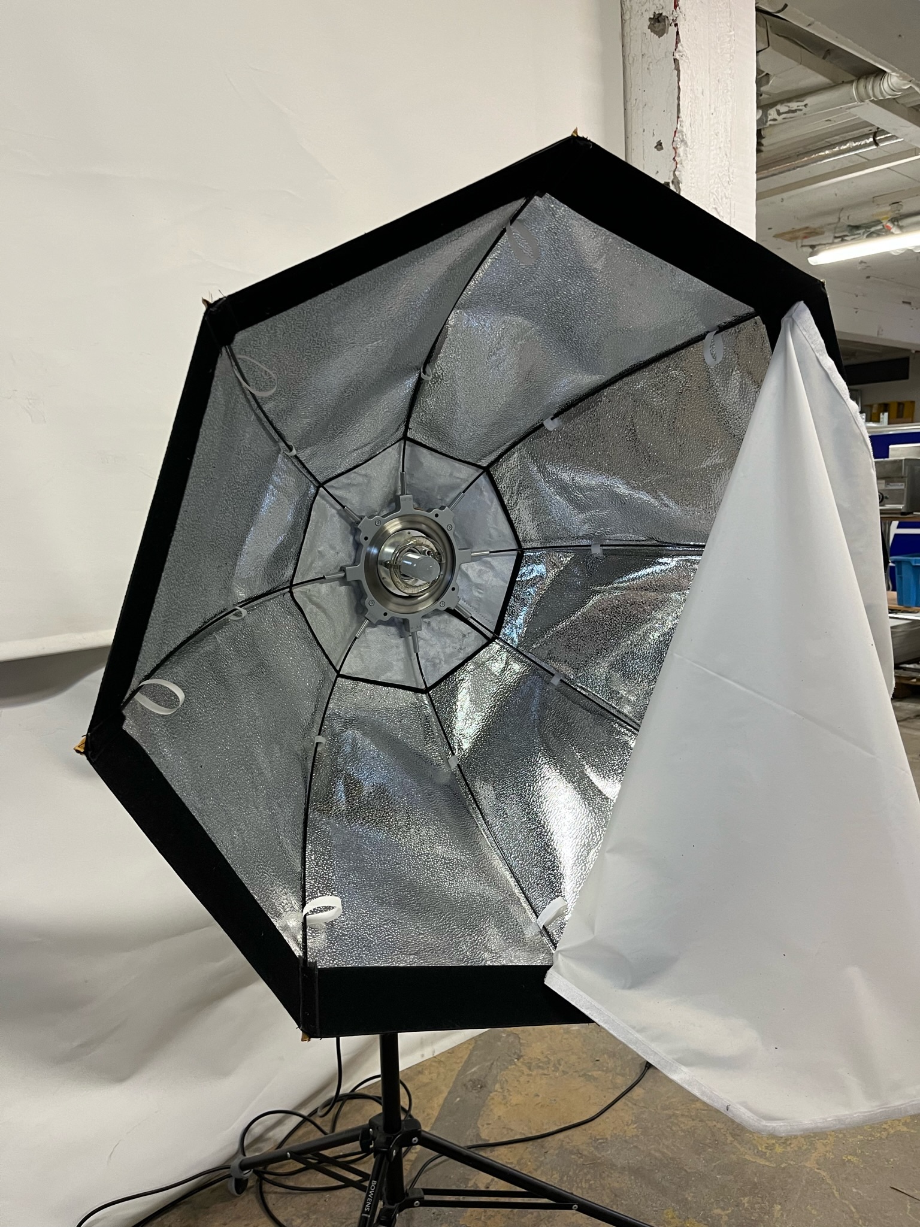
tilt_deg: -6.9
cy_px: 614
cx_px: 460
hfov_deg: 53.0
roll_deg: +1.9
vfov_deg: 67.3
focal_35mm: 26
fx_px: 922
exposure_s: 1/50
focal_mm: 5.1
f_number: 1.6
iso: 100
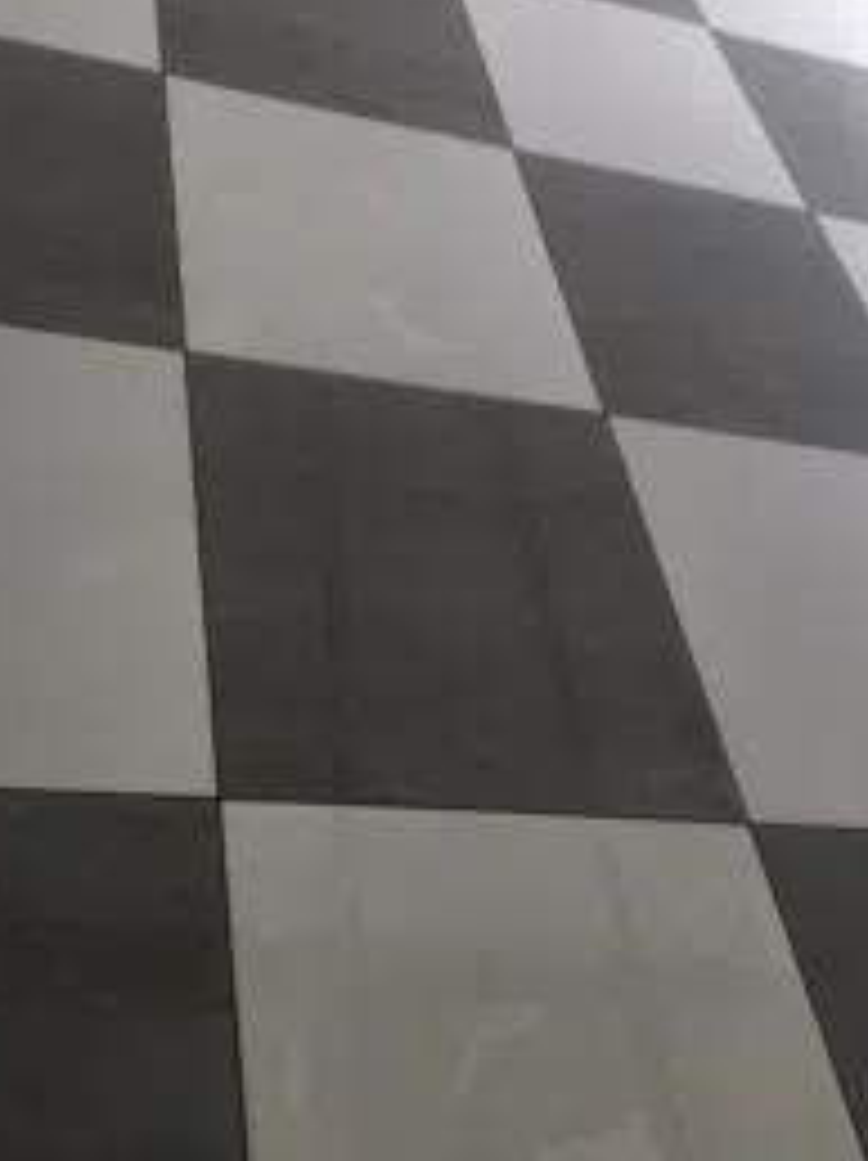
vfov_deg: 40.7
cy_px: 266
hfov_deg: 32.1
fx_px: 1507
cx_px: 396
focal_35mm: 45
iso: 32
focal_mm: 4.15
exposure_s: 1/100
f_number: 2.2
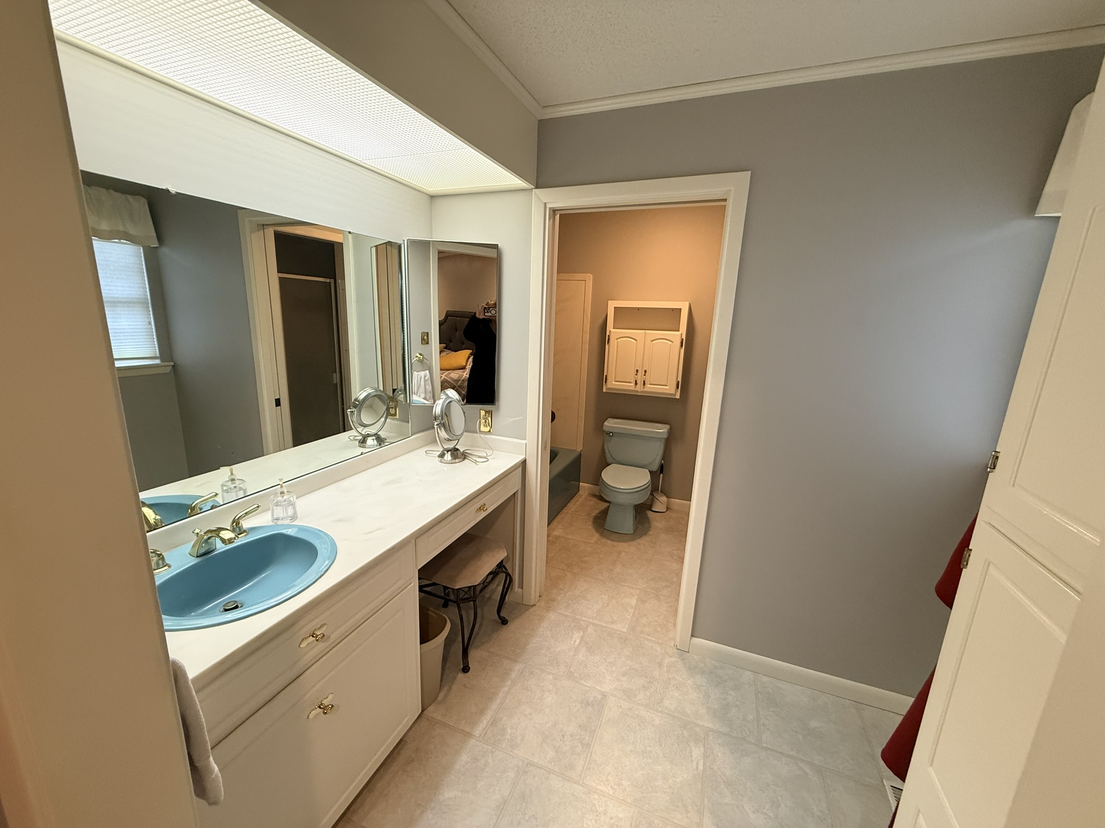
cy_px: 414
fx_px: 447
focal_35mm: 14
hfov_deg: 102.1
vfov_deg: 85.7
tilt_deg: -12.1
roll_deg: -2.1
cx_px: 552
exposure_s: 1/60
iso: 250
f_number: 2.2
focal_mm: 2.22
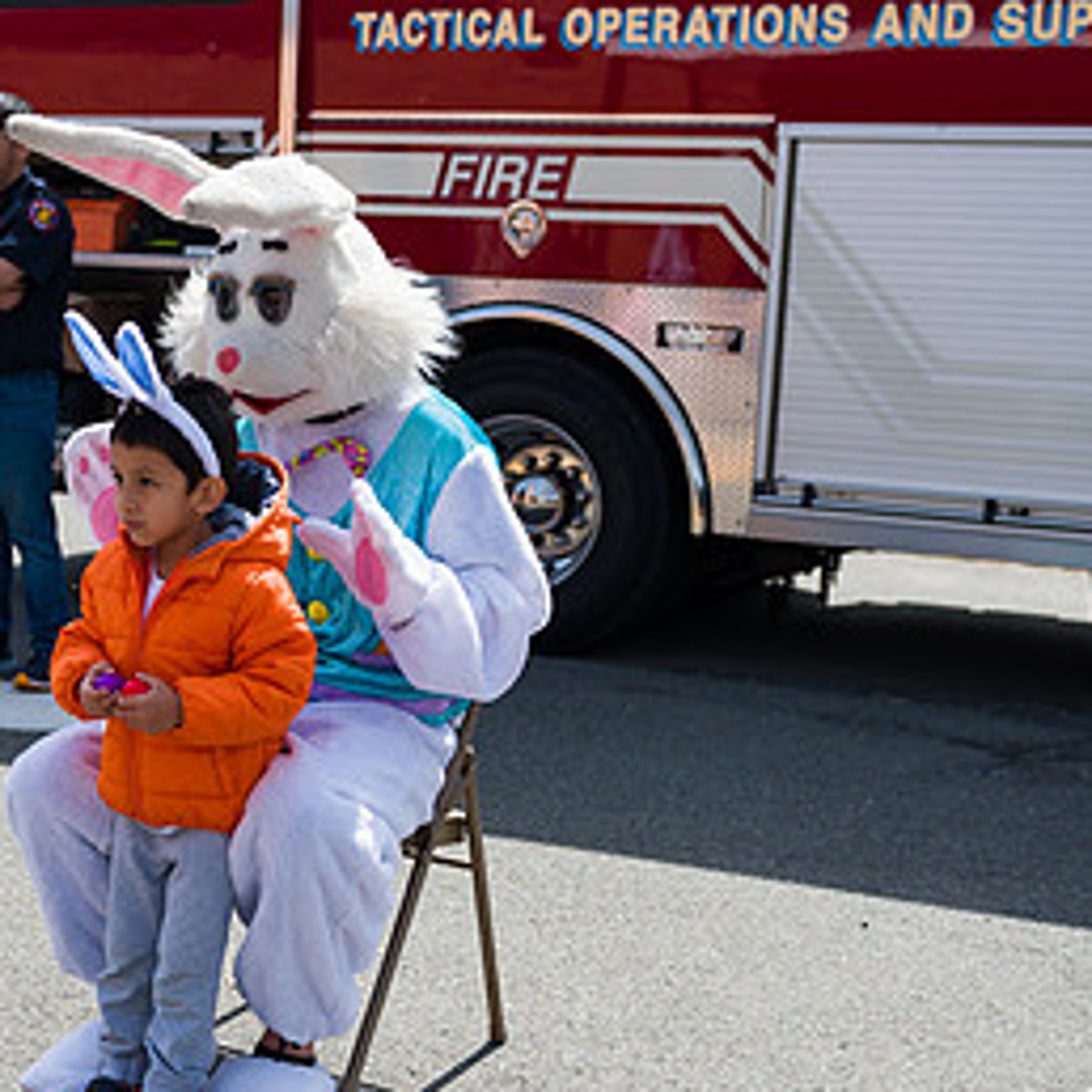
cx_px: 262
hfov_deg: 27.7
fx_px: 2177
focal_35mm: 61
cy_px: 605
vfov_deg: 28.1
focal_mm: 32
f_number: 4
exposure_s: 1/3200
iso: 200
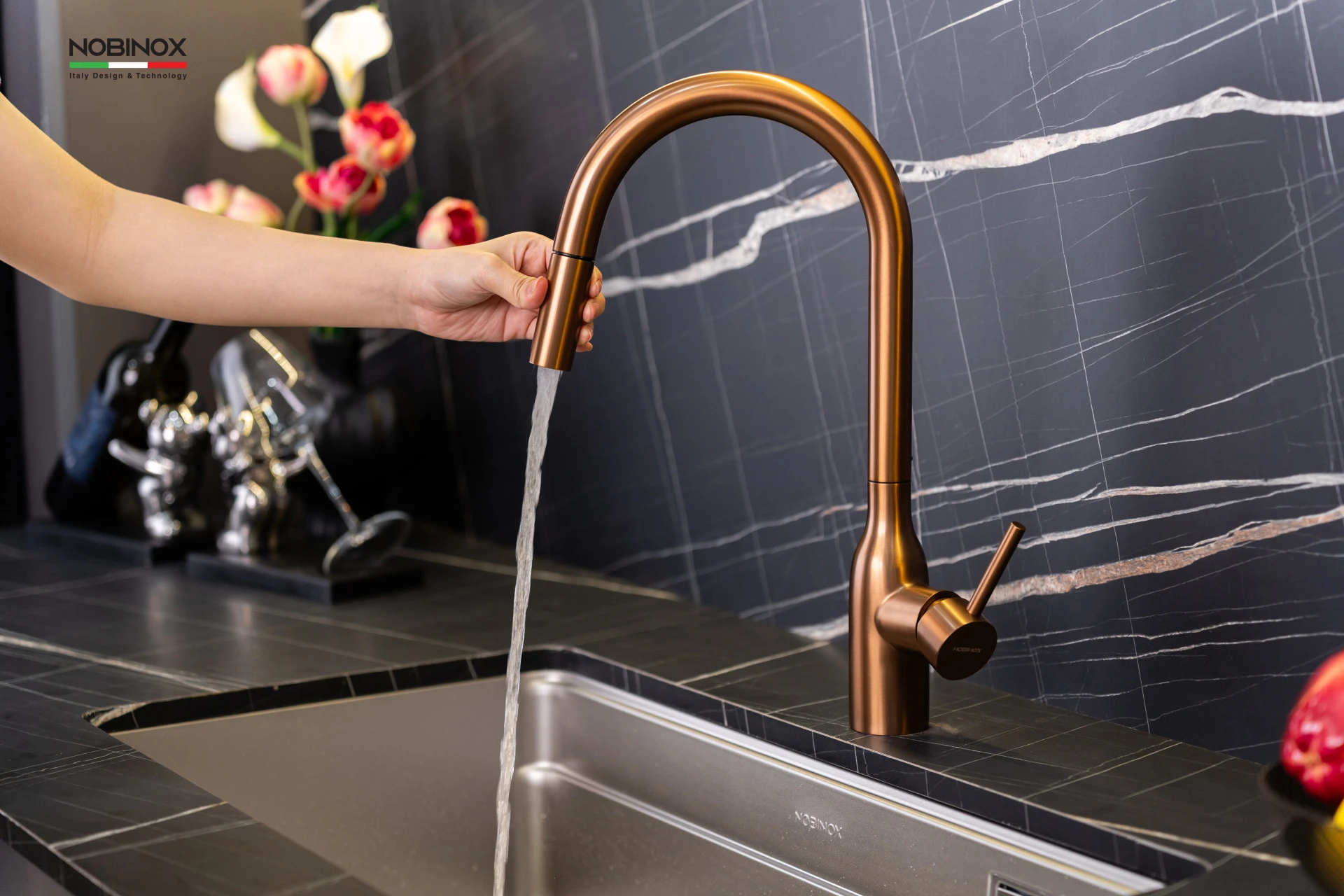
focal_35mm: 66
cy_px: 448
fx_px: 2464
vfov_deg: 20.6
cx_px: 672
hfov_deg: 30.5
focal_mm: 66
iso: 320
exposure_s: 1/200
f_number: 2.8
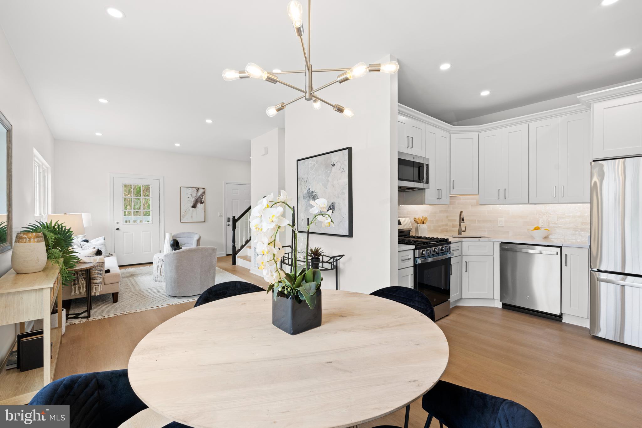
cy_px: 214
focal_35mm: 16
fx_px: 285
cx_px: 321
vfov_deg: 73.7
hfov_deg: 96.7
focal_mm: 16
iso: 100
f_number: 9
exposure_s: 1/2.5
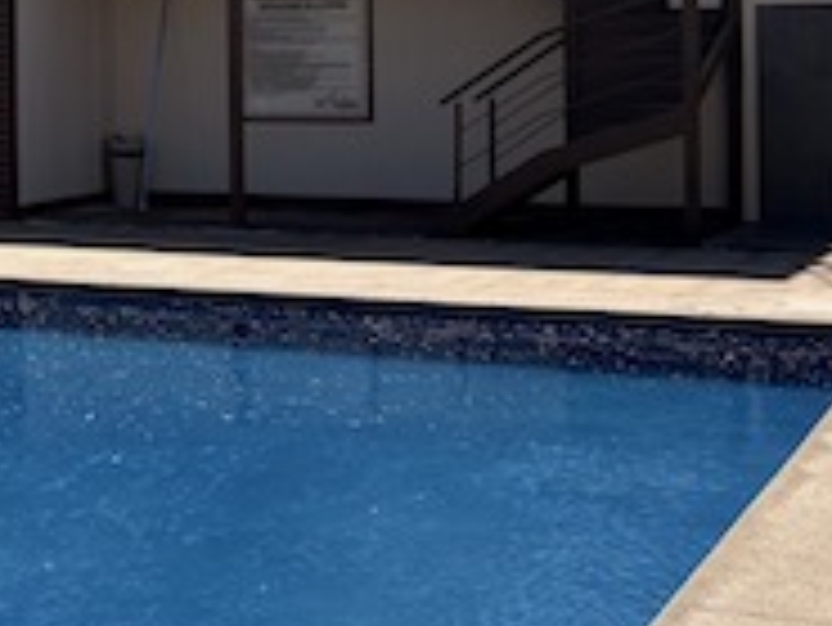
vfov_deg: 16.2
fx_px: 2165
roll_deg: +1.1
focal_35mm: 90
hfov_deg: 20.2
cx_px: -198
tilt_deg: +0.4
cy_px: 41
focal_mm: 5.96
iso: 50
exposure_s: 1/3623
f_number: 1.6
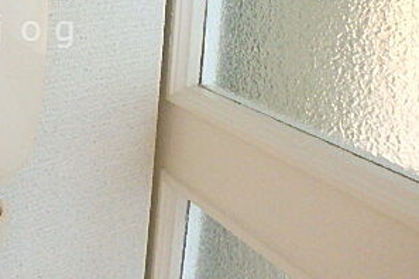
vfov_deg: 27.7
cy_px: 31
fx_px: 547
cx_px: -16
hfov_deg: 36.8
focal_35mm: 47
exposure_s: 1/20
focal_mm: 3.7
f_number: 3.5
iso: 800
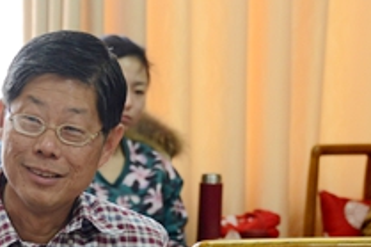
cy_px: 261
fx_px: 2039
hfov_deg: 10.4
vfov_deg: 6.9
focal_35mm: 198
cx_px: 78
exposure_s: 1/125
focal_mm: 92
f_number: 5.3
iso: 1600
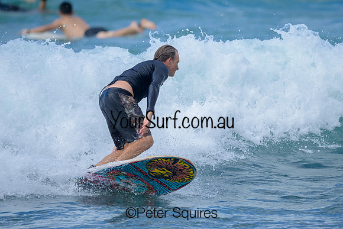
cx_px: 177
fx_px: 9196
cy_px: 92
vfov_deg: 1.4
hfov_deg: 2.1
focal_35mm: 965
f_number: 6.3
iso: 360
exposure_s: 1/2000
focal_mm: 800
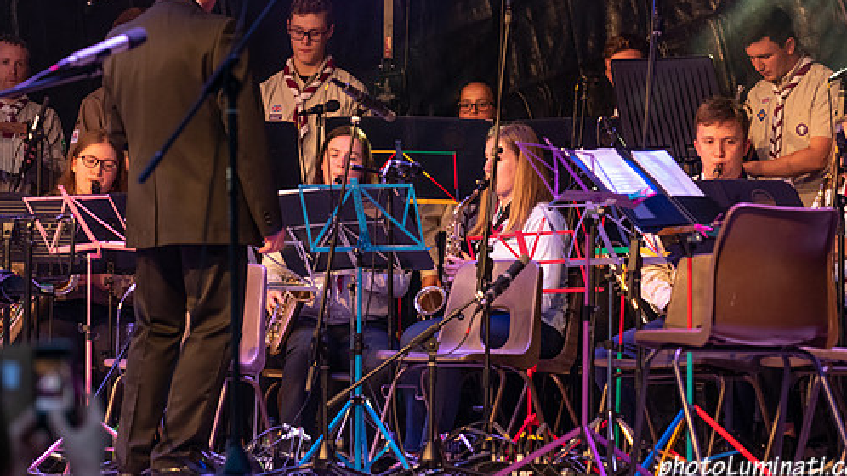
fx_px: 4940
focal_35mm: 220
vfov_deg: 5.5
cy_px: 104
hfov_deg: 9.8
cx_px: 479
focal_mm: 155
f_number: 5
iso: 2500
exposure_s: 1/125
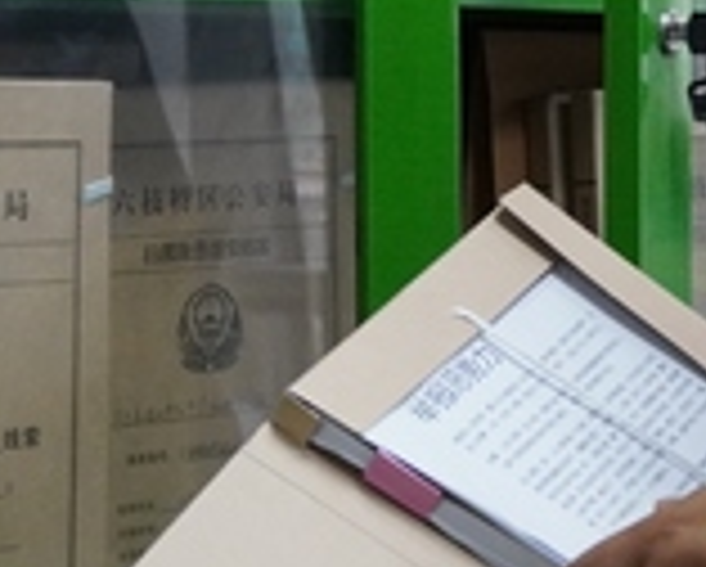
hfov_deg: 10.5
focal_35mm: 183
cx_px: 621
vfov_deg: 8.4
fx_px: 3829
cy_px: 88
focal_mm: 34
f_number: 5
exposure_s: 1/60
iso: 2500
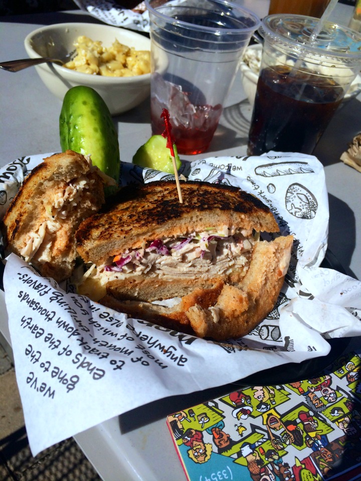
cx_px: 180
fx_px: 417
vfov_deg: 60.0
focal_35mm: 30
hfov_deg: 46.8
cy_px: 240
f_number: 2.2
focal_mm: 4.12
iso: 40
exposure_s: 1/5128
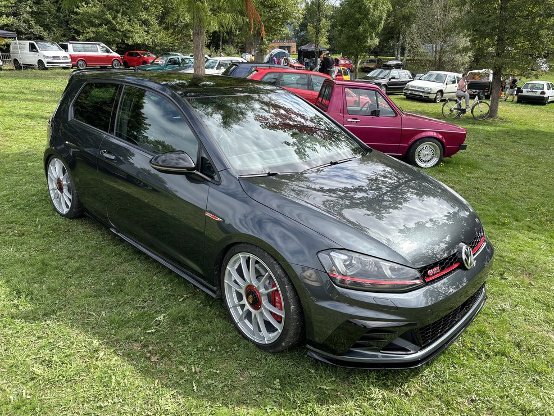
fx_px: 432
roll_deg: -0.2
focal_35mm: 27
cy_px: 213
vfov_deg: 51.4
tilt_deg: -15.8
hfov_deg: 65.3
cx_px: 280
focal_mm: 5.96
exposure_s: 1/1080
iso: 50
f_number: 1.6
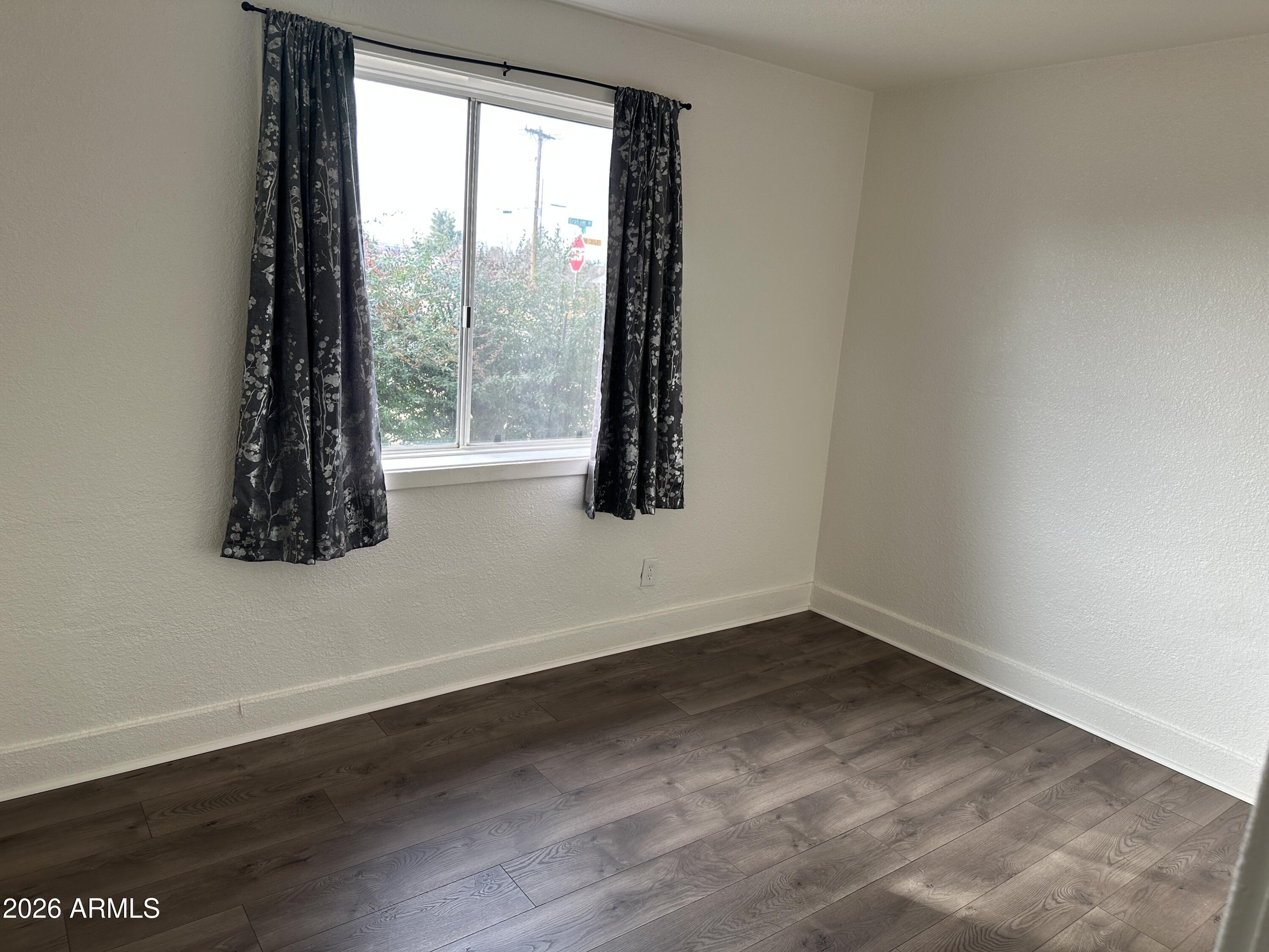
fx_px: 880
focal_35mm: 24
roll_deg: -5.6
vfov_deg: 56.8
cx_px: 634
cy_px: 476
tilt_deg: -13.6
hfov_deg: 71.6
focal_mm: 6.86
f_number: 1.78
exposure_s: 1/121
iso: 64
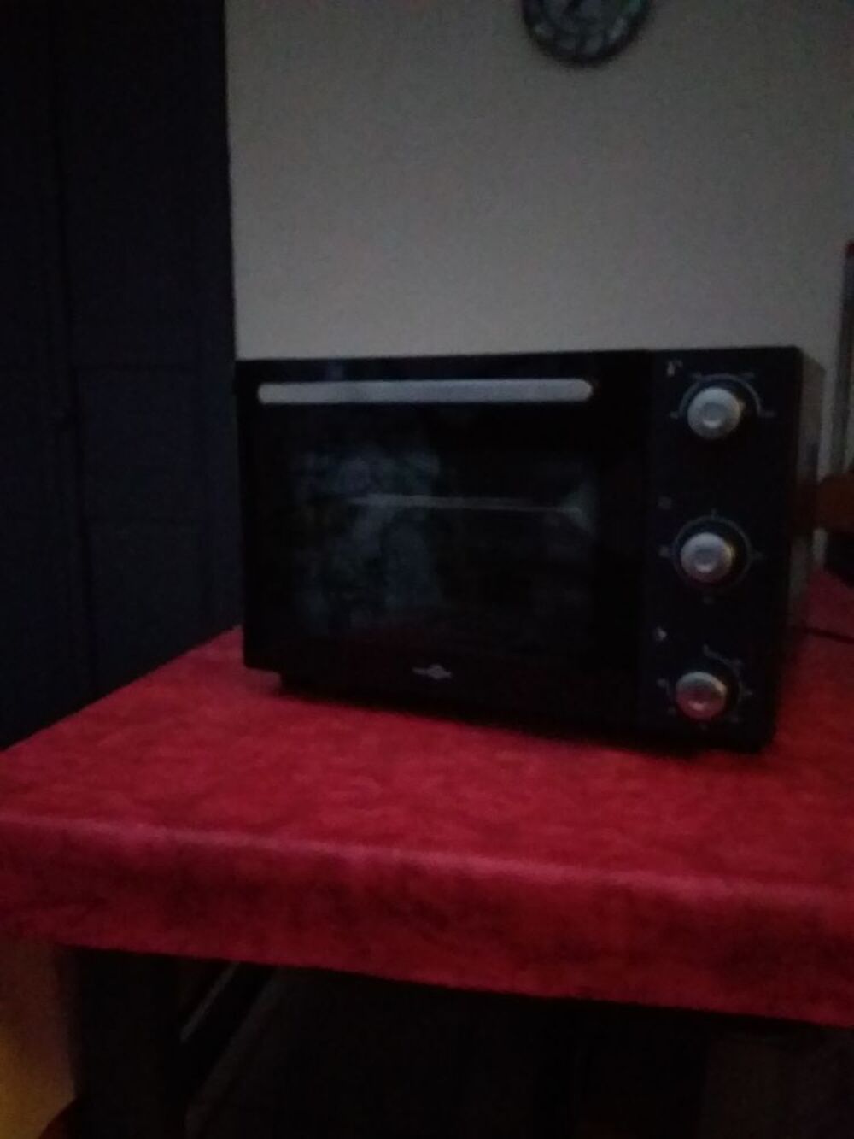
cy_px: 570
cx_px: 427
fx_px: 921
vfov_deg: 63.4
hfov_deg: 49.8
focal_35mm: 28
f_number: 1.9
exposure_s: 1/17
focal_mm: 2.91
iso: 1000
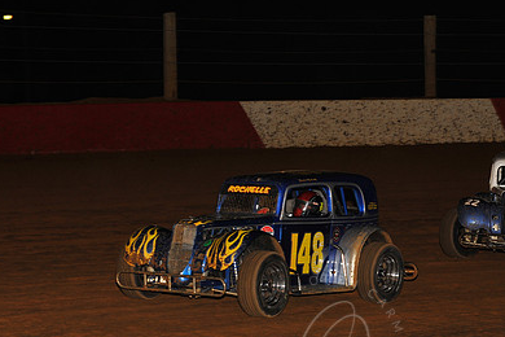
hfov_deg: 13.1
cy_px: 233
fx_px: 2188
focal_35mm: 156
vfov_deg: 8.8
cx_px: 328
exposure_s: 1/250
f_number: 7.1
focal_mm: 105
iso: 500
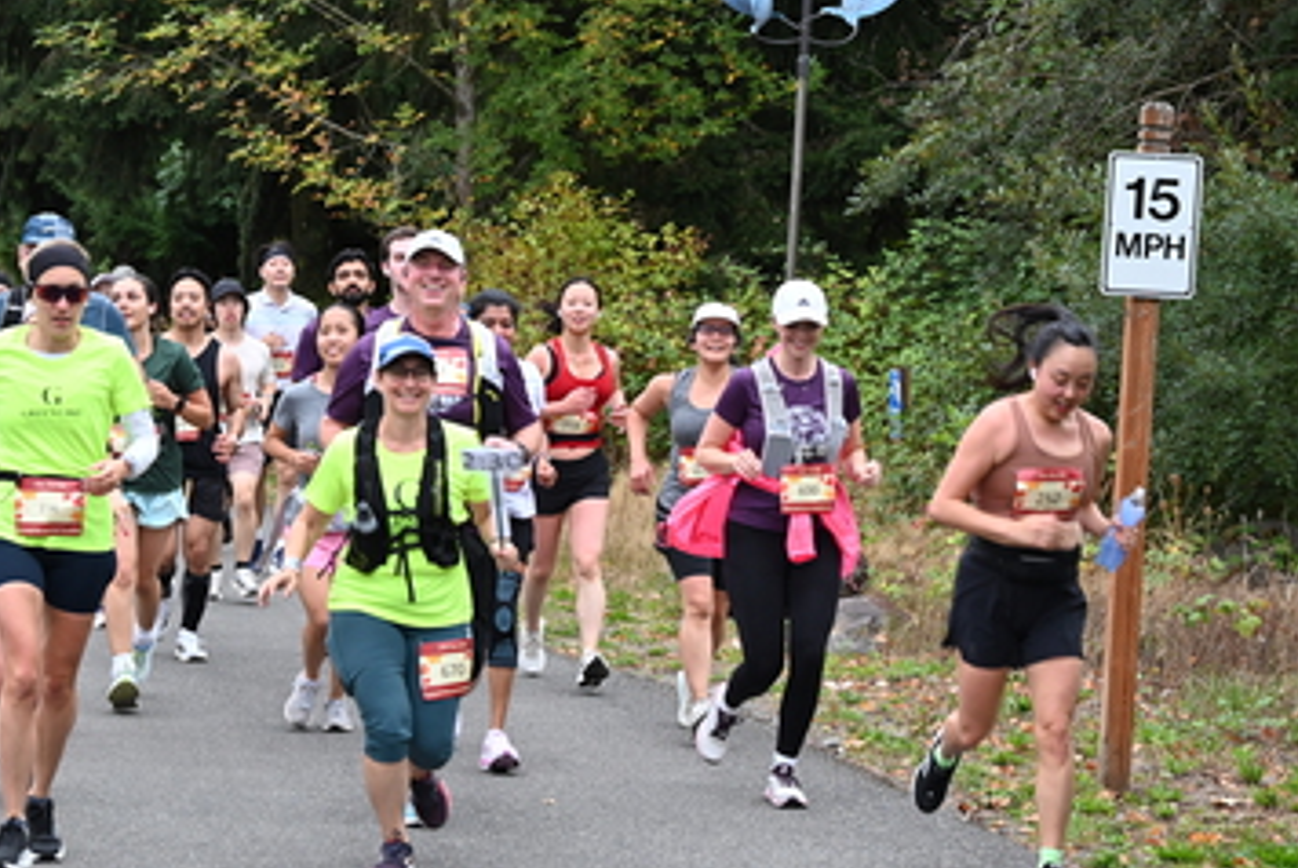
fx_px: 3897
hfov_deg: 18.9
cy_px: 381
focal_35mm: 108
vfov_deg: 12.7
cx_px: 594
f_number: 6
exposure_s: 1/125
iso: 720
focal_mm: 70
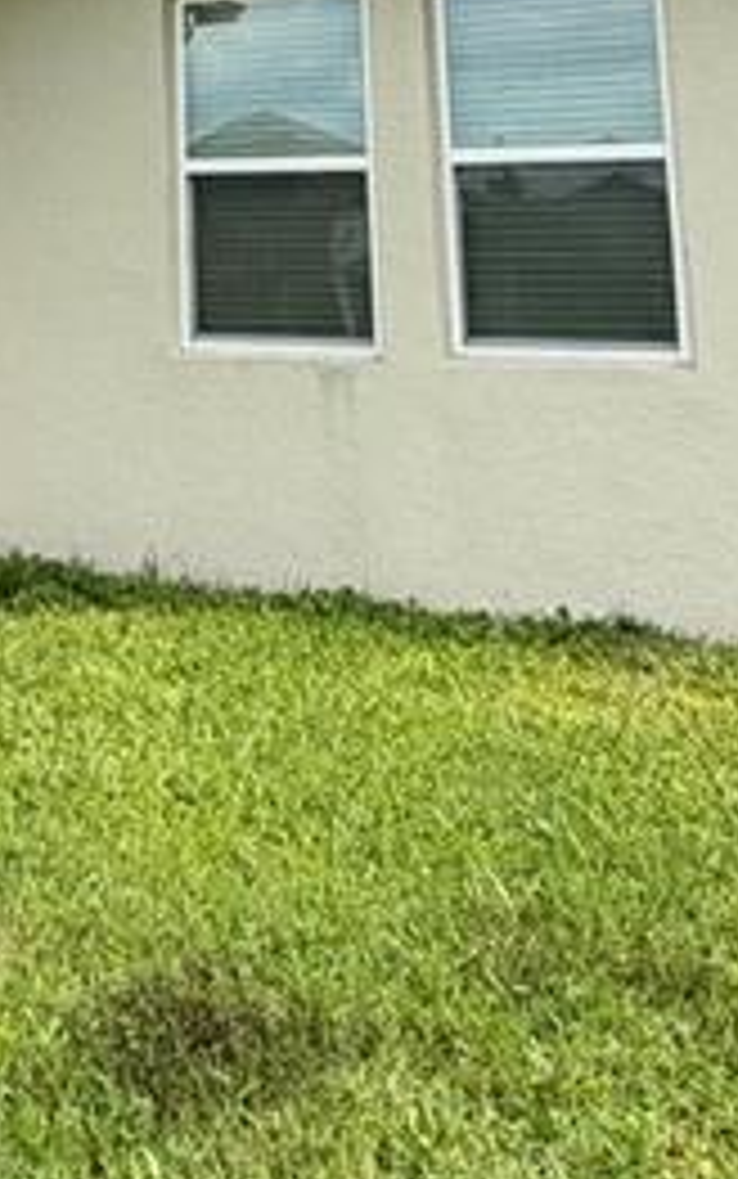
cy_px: -58
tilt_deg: +9.9
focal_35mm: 58
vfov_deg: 31.8
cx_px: -108
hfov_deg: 21.1
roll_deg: -0.3
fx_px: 1864
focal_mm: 2.22
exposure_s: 1/502
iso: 40
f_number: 2.2
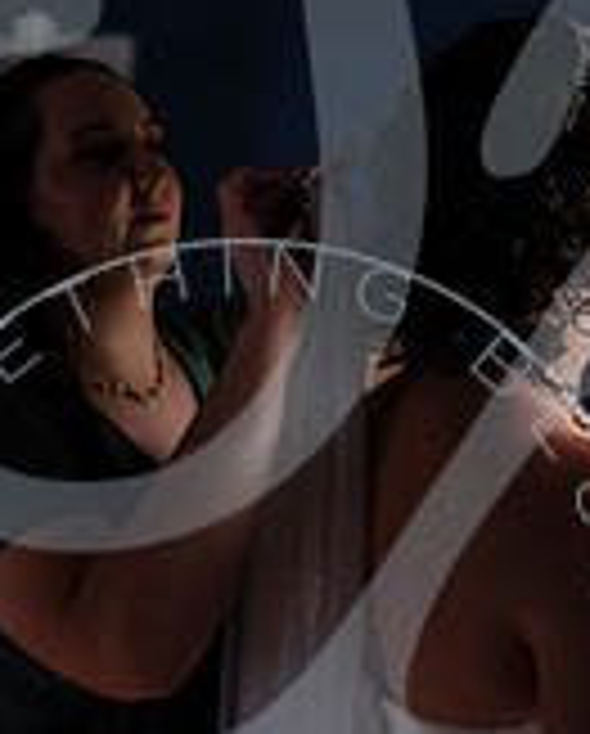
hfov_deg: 24.4
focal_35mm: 62
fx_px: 1350
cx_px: 450
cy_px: 315
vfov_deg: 30.4
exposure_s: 1/160
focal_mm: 24
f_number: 2.8
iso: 1600
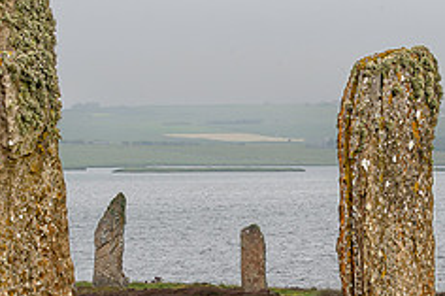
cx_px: 324
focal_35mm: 275
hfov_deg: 7.5
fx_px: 3397
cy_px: 234
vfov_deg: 5.0
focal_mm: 112
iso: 200
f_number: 16
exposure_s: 1/160
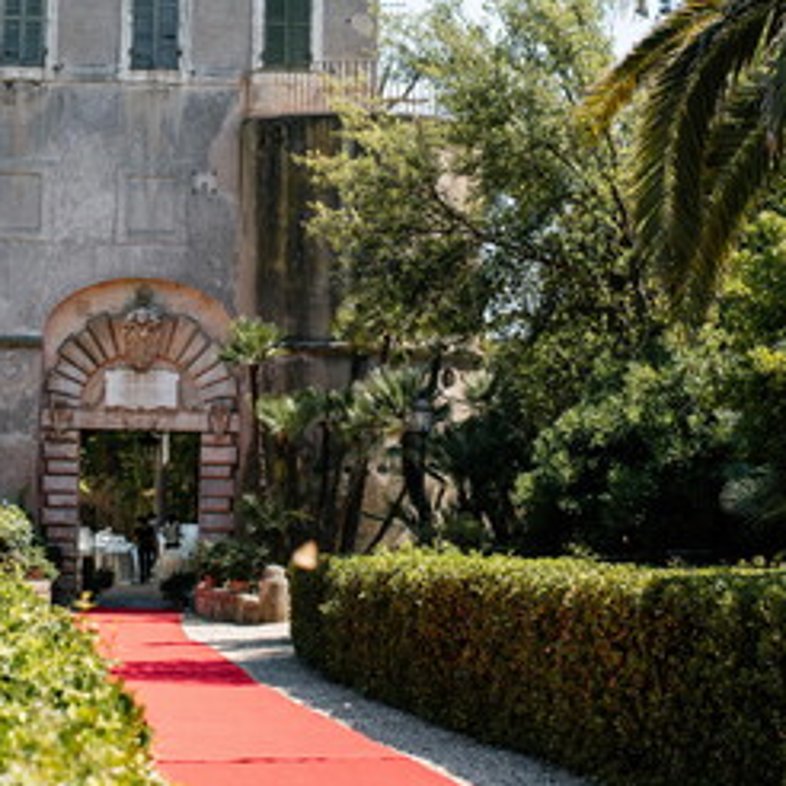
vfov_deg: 17.0
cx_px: 249
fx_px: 2620
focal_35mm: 102
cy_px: 268
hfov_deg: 17.0
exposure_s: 1/1600
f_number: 5
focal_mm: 50
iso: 100
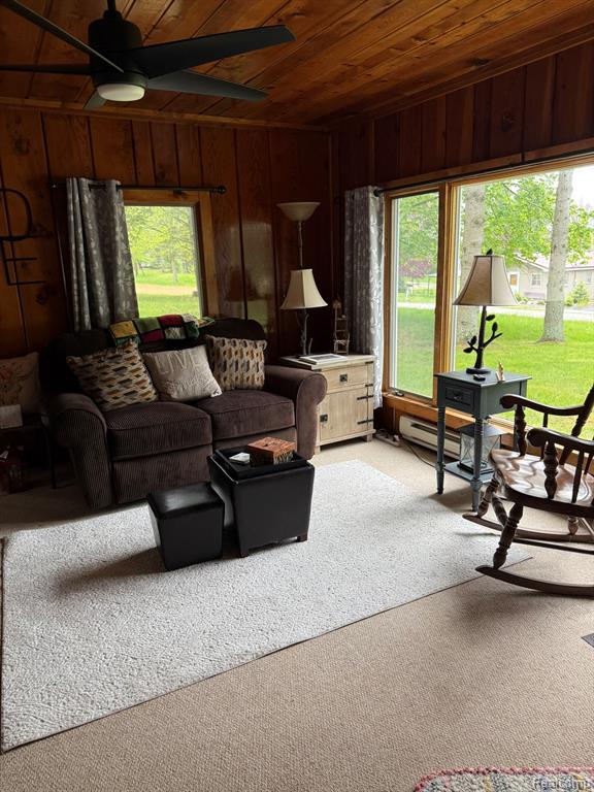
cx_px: 297
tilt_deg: -12.2
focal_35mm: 24
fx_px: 549
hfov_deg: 56.8
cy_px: 396
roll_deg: +2.7
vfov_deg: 71.6
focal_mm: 6.76
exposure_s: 1/117
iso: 200
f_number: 1.78
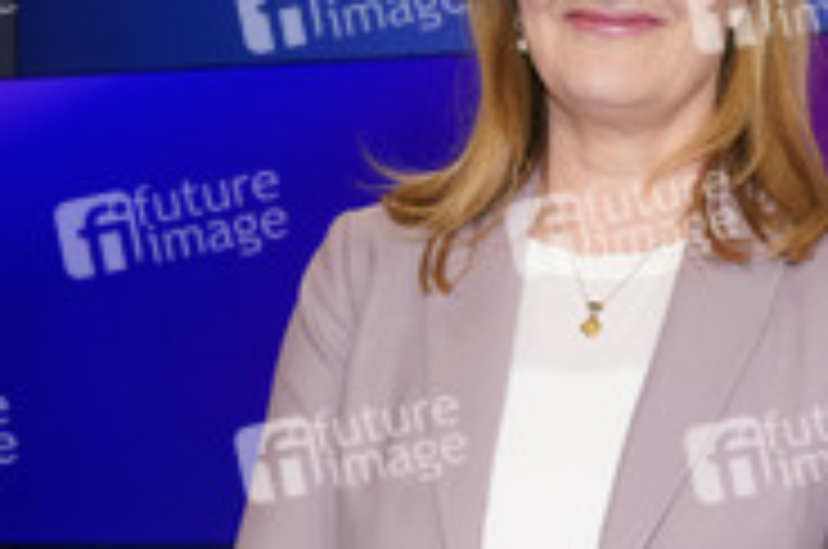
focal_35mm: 86
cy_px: 338
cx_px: 682
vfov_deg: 15.8
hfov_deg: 23.3
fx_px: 1975
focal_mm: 35
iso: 2000
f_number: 5
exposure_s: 1/160
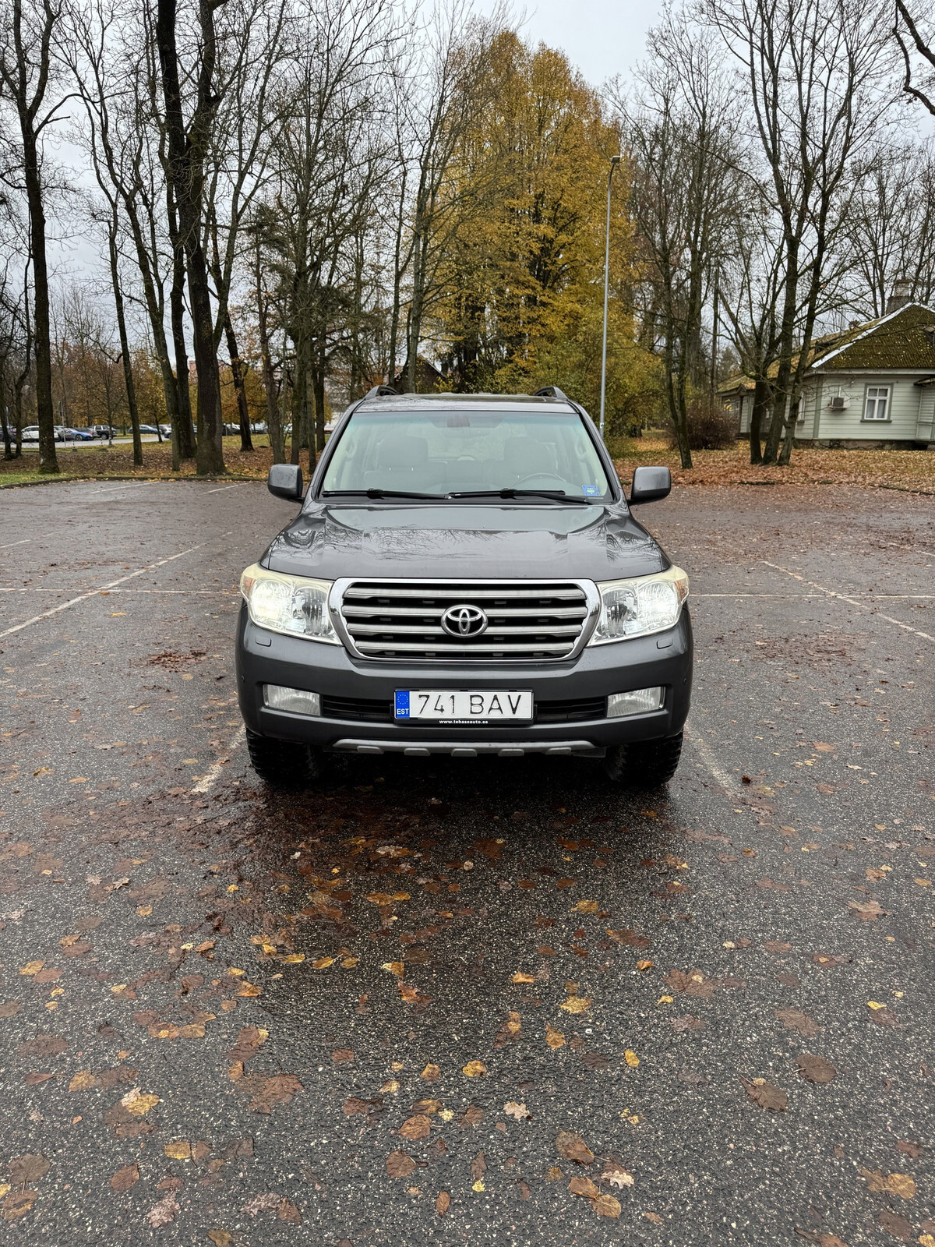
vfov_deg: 71.6
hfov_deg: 56.8
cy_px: 624
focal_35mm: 24
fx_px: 864
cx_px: 468
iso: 80
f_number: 1.78
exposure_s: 1/282
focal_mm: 6.76
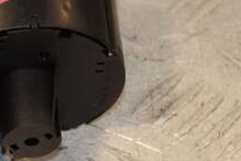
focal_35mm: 444
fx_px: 2975
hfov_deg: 4.6
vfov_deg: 3.1
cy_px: 75
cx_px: 28
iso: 800
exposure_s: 1/200
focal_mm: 105
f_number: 6.3
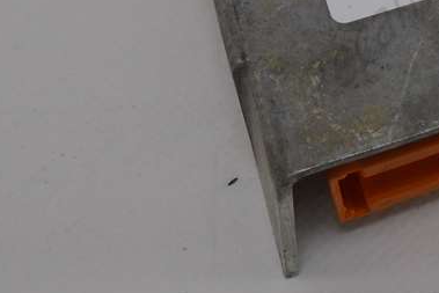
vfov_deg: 16.6
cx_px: 497
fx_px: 951
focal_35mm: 78
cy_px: -87
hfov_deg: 24.1
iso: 100
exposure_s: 1/250
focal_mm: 4.6
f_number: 3.2
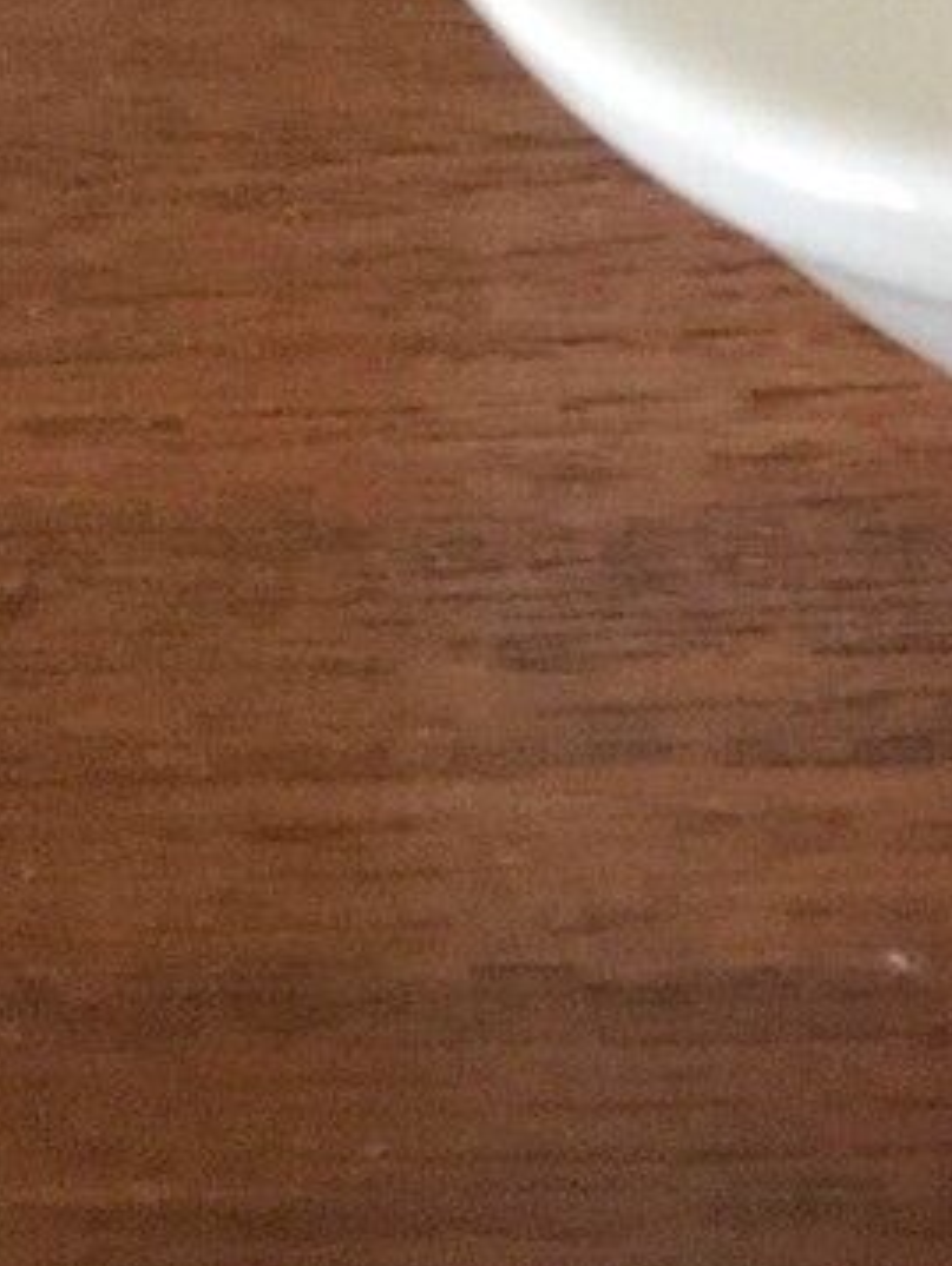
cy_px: -1312
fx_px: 5933
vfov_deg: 11.0
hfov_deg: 8.2
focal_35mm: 162
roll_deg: +1.6
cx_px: 2481
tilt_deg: -12.7
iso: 200
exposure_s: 1/25
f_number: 2.2
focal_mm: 4.15
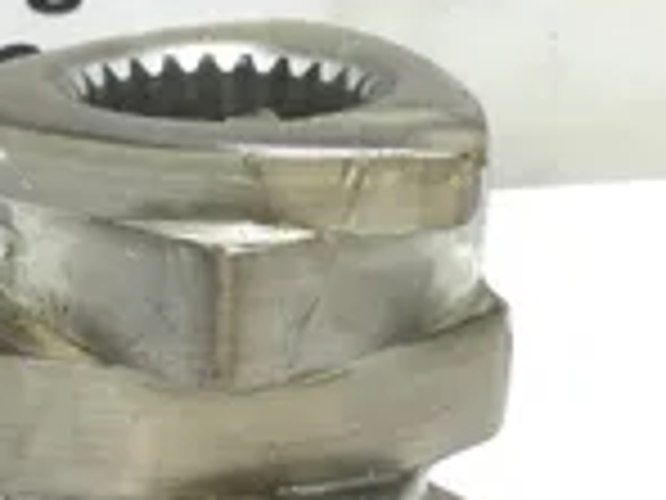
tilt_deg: -22.2
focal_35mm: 84
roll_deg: +0.7
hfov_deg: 23.1
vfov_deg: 17.6
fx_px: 1616
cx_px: 198
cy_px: 288
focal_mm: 3.3
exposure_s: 1/60
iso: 32
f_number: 2.4
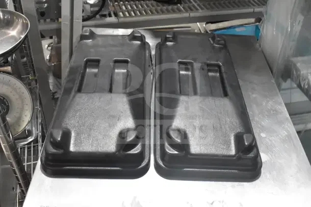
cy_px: 104
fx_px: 324
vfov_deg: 35.5
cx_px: 156
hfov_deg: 51.3
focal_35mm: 38
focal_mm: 25
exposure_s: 1/200
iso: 6400
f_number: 7.1
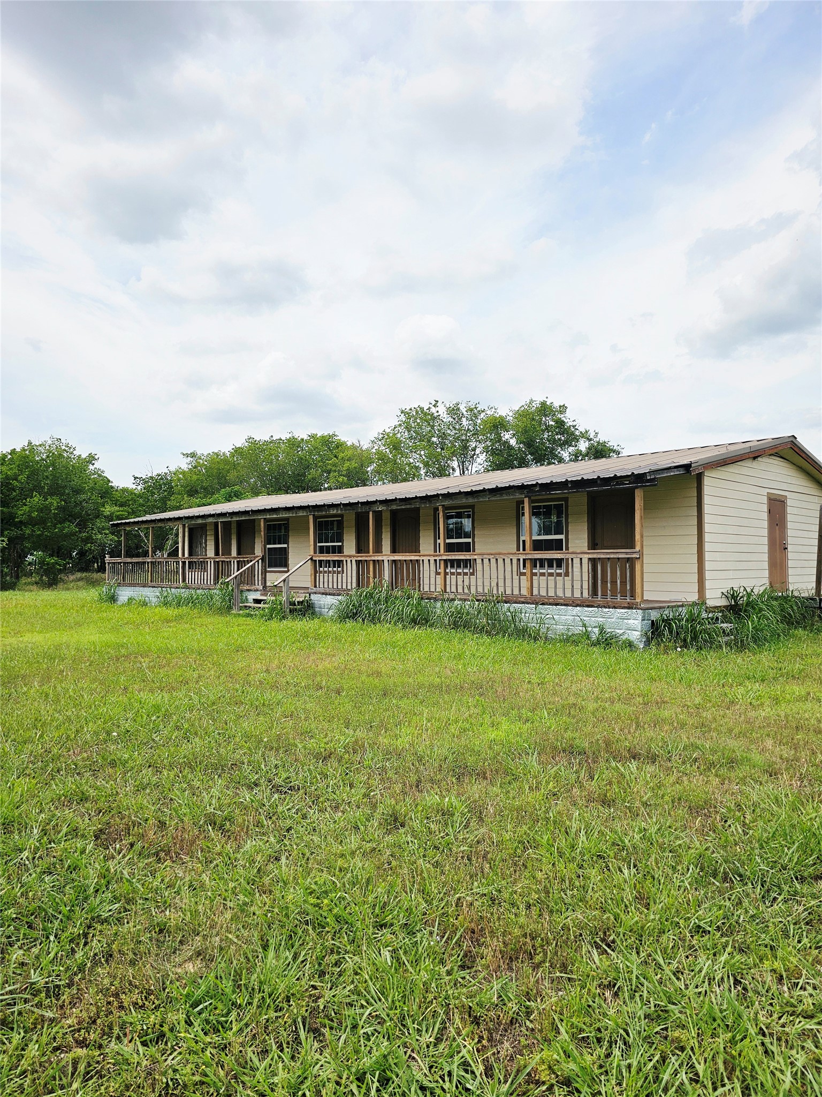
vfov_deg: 73.9
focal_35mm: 23
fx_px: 728
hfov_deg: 58.9
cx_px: 411
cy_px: 548
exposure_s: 1/1429
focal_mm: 6.3
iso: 10
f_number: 1.7
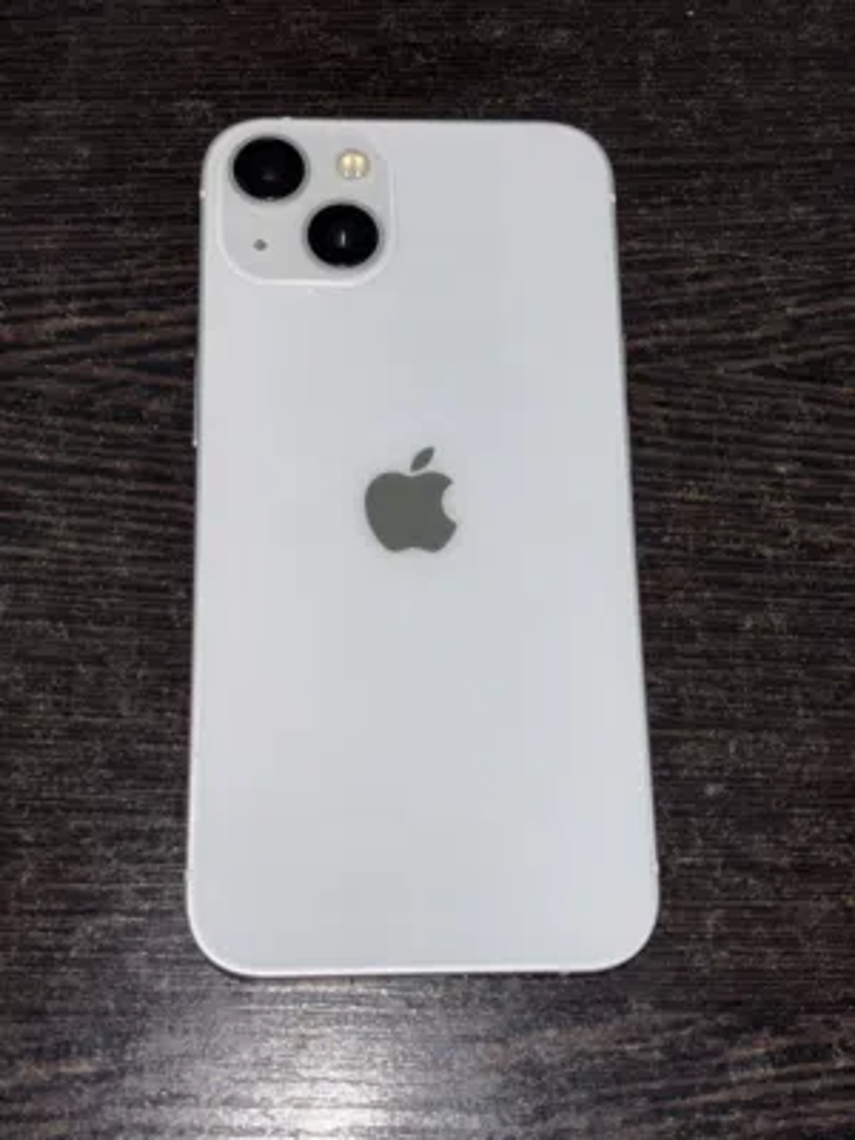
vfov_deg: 36.8
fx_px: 1713
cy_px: 570
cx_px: 428
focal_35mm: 52
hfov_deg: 28.0
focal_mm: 5.96
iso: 25
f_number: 1.6
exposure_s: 1/22
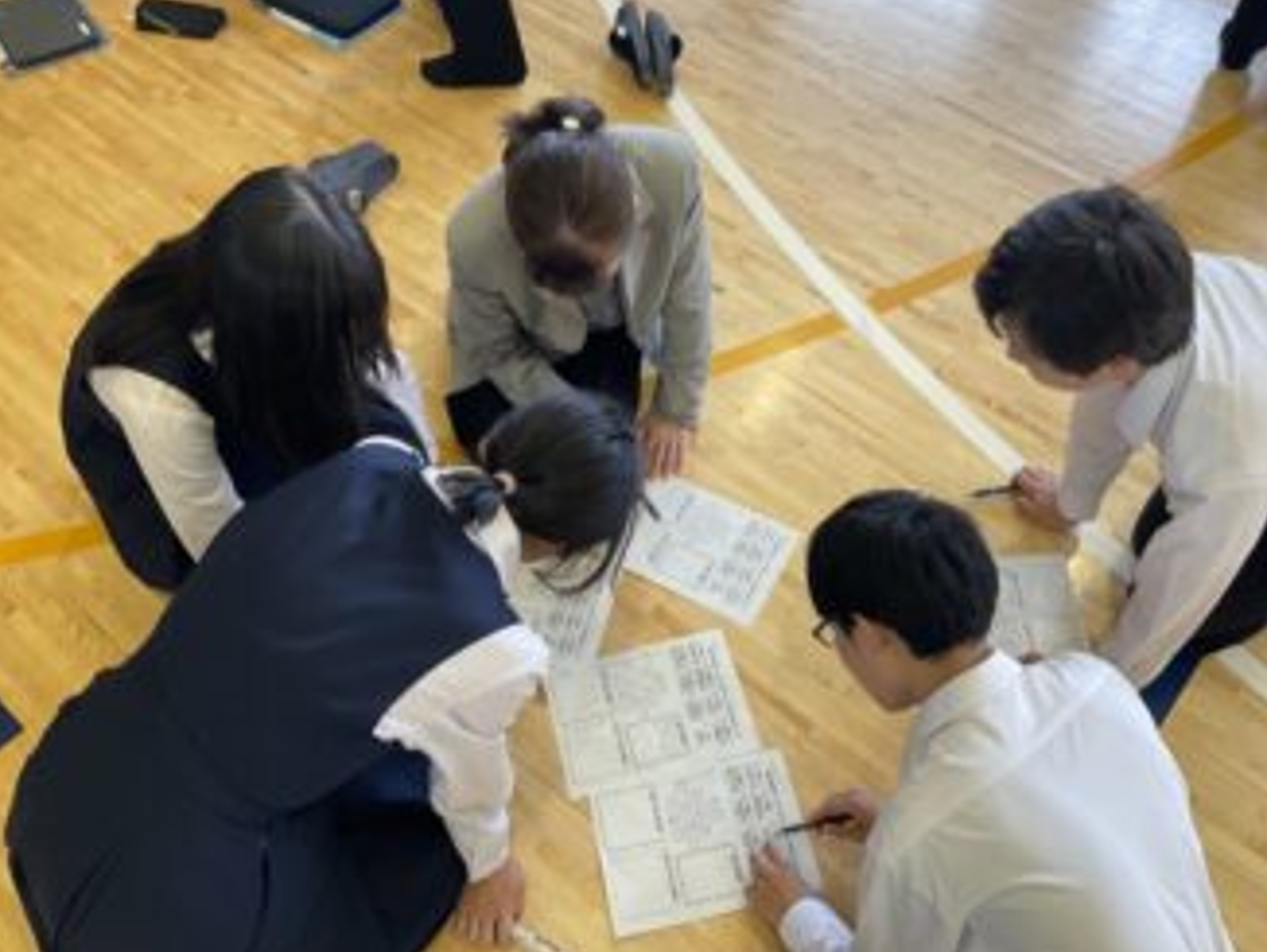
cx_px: 665
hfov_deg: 56.8
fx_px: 1172
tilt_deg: -51.9
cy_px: 439
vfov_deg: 44.2
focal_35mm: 32
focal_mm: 3
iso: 40
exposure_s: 1/60
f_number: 1.8
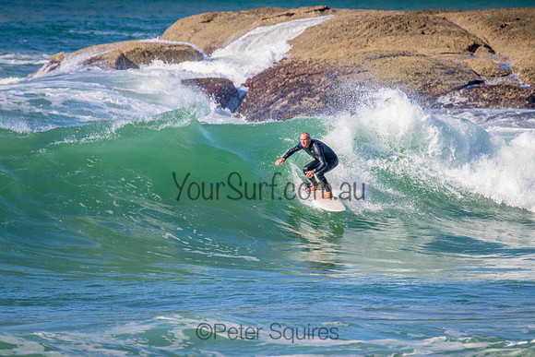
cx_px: 268
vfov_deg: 1.7
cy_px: 178
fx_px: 11891
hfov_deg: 2.6
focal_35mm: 800
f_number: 11
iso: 1600
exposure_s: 1/2000
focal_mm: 800
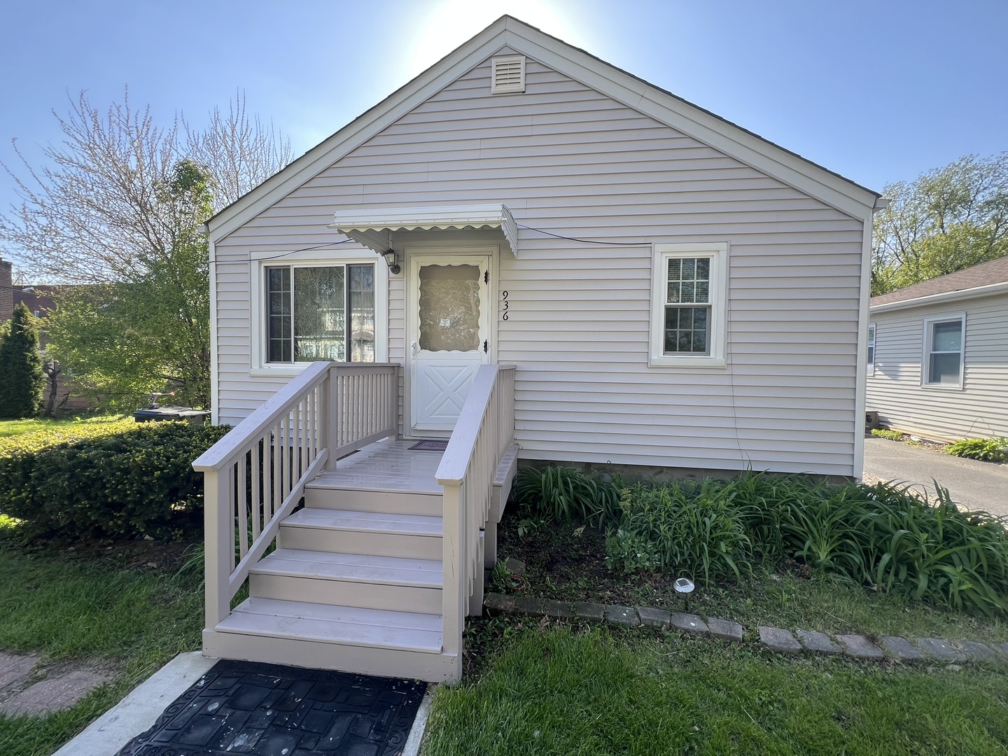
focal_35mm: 13
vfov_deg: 89.9
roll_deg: -0.2
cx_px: 504
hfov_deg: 106.2
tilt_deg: -1.5
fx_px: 379
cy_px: 378
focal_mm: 1.57
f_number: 1.8
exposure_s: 1/300
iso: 32
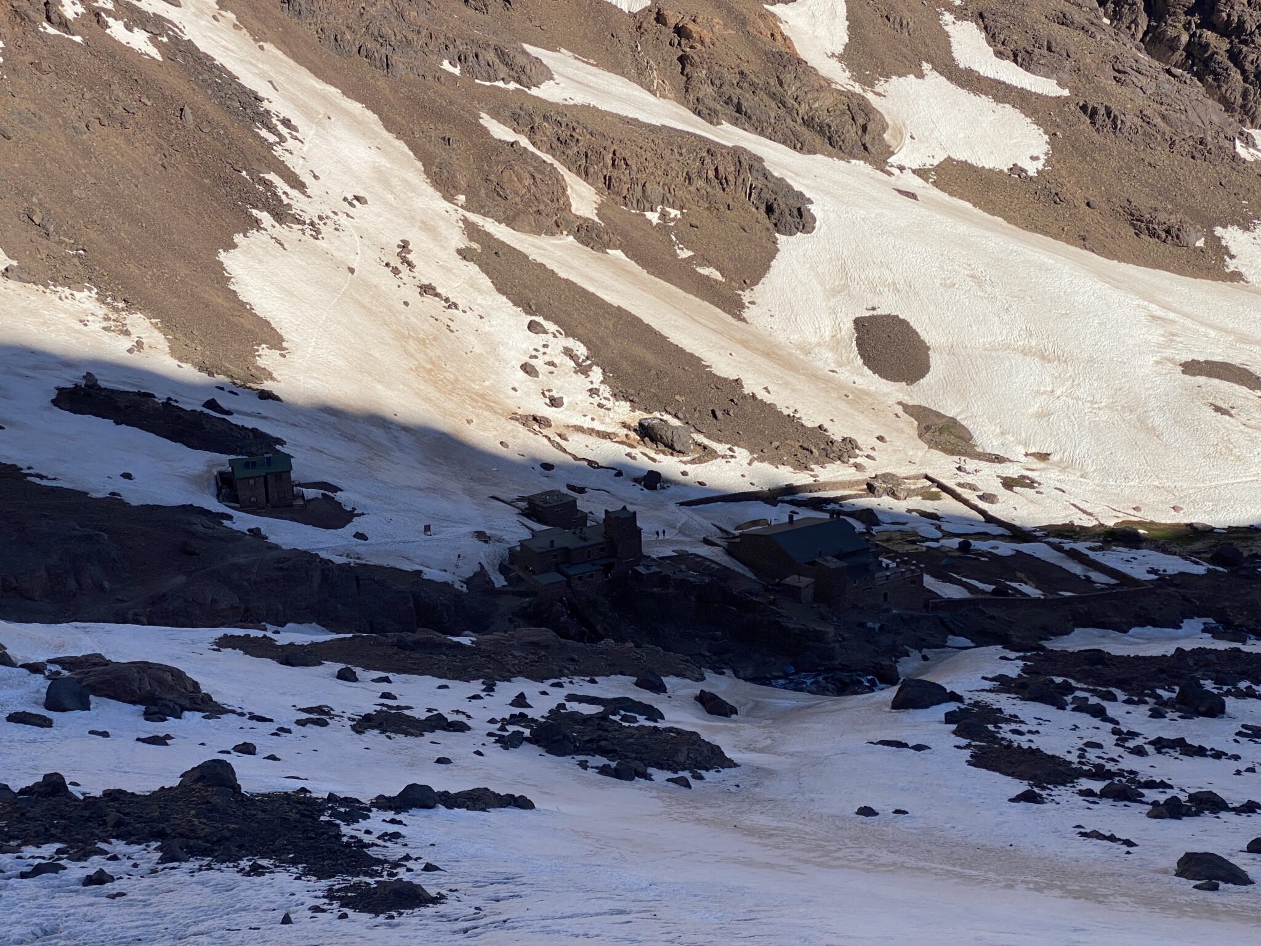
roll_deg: +2.8
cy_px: 473
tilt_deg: -17.8
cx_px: 630
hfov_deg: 36.8
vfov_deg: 28.0
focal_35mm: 52
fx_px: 1894
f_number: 2
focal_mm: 6
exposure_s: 1/2179
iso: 20
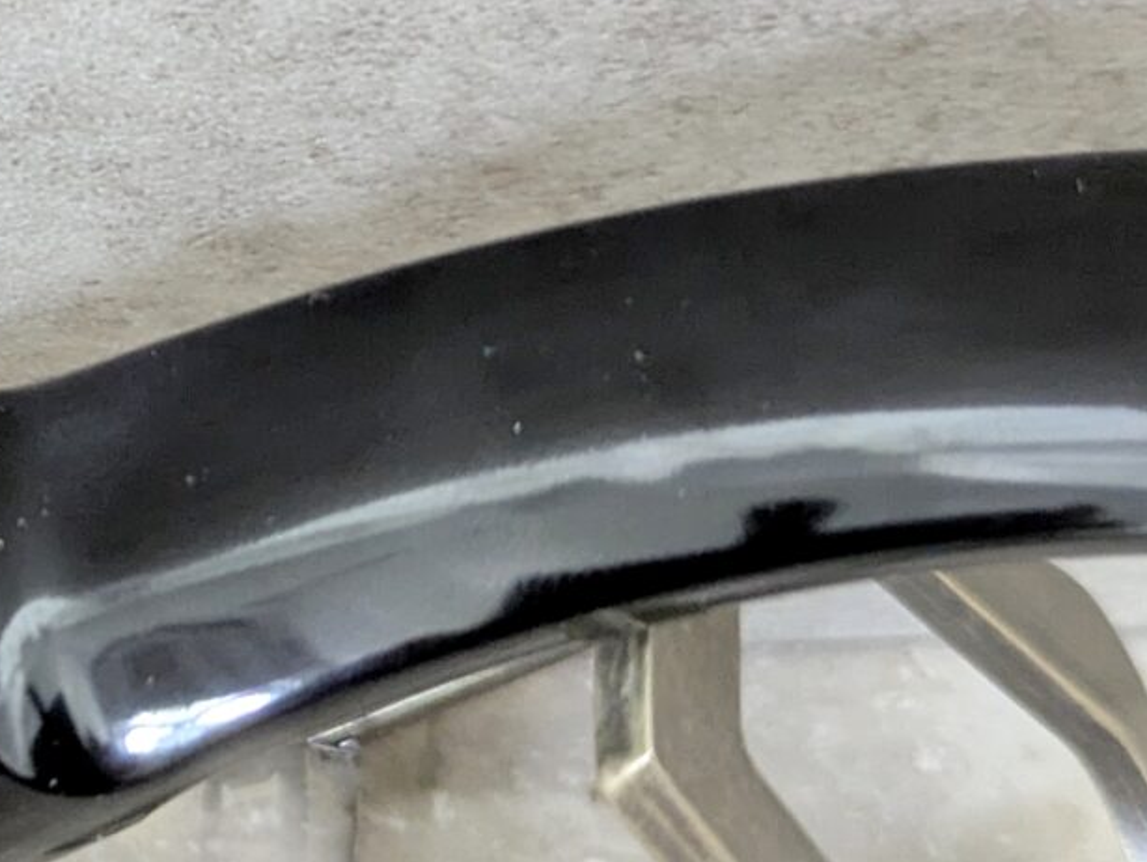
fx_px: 3448
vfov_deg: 14.2
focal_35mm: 104
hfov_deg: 17.7
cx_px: -326
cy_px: 299
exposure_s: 1/25
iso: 711
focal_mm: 5.43
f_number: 1.89
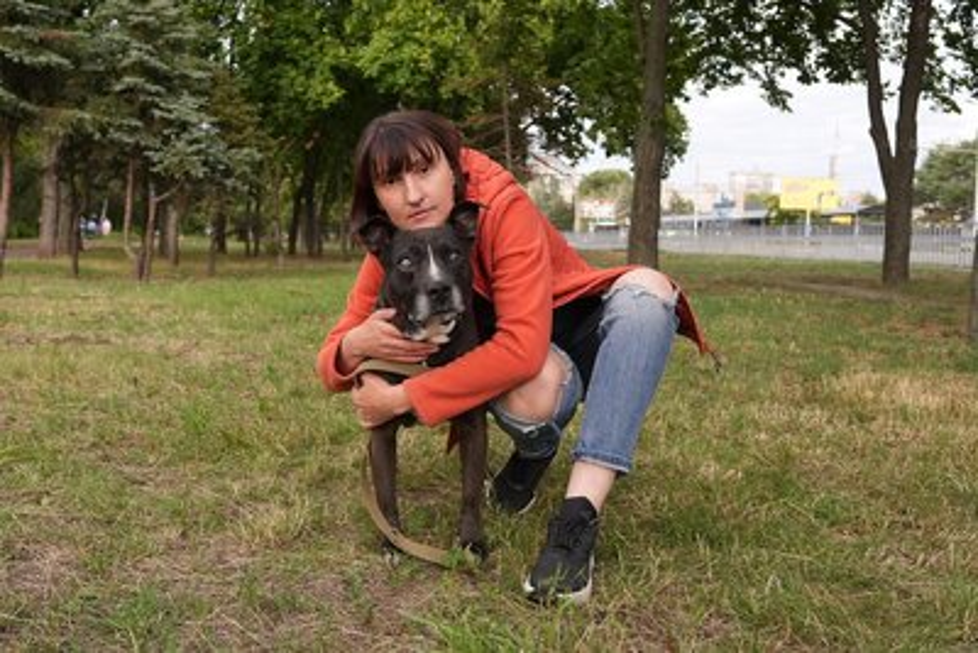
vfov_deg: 36.9
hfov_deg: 53.1
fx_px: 978
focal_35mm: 36
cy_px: 326
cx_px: 489
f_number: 4
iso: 640
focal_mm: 24
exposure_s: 1/1000
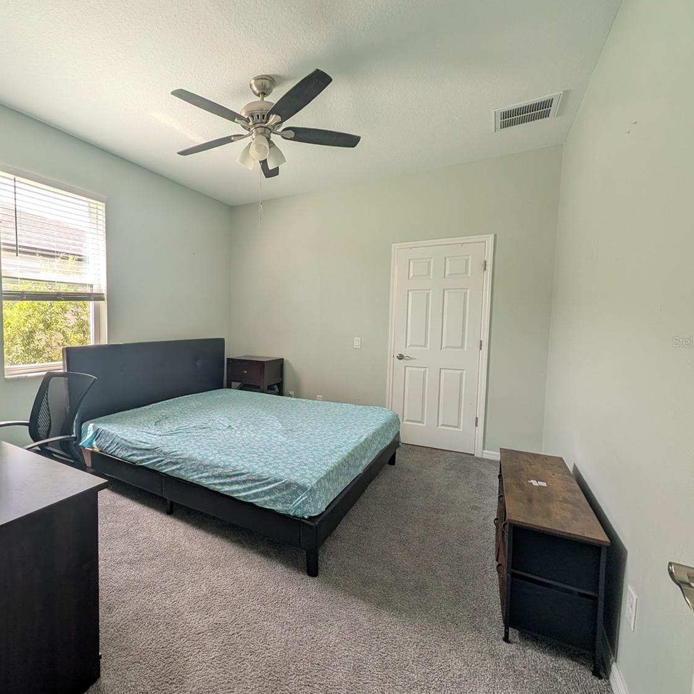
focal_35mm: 15
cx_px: 241
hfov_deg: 88.4
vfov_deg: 91.1
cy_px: 342
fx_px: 340
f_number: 1.7
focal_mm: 2.02
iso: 44
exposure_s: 1/204
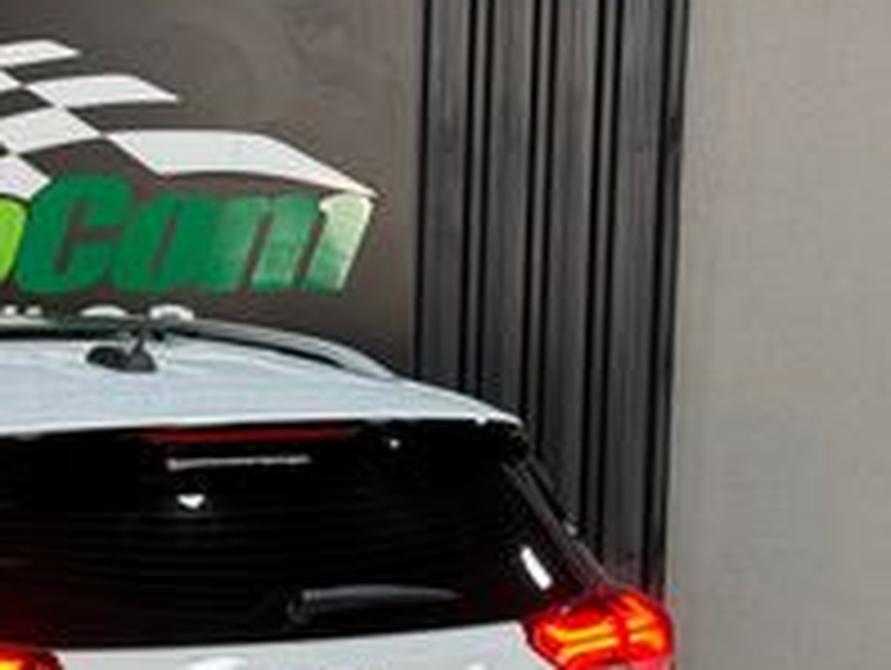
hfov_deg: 16.9
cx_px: 9
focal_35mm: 114
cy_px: 733
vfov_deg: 12.8
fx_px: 2938
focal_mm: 6.76
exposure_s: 1/60
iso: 125
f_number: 1.78
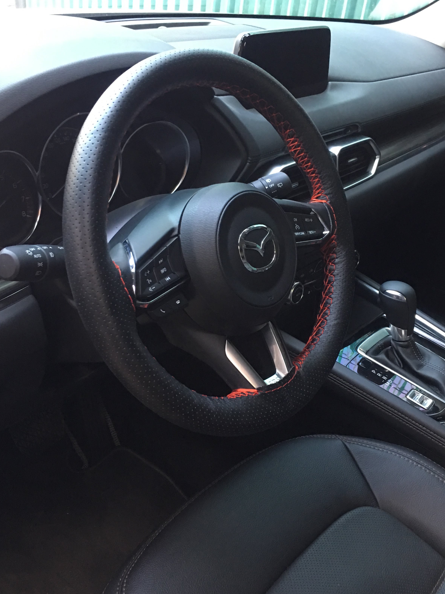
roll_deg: -6.2
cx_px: 237
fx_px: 634
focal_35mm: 37
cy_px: 289
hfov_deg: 38.6
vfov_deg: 50.1
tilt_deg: -27.5
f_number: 2.2
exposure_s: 1/10
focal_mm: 4.15
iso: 100
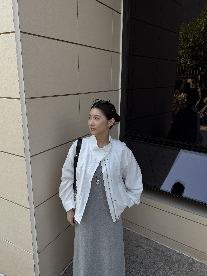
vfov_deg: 71.6
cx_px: 104
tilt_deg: -13.8
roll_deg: -0.6
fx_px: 191
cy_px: 138
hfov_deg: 56.8
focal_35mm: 24
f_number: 1.78
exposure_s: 1/992
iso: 80
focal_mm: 6.76
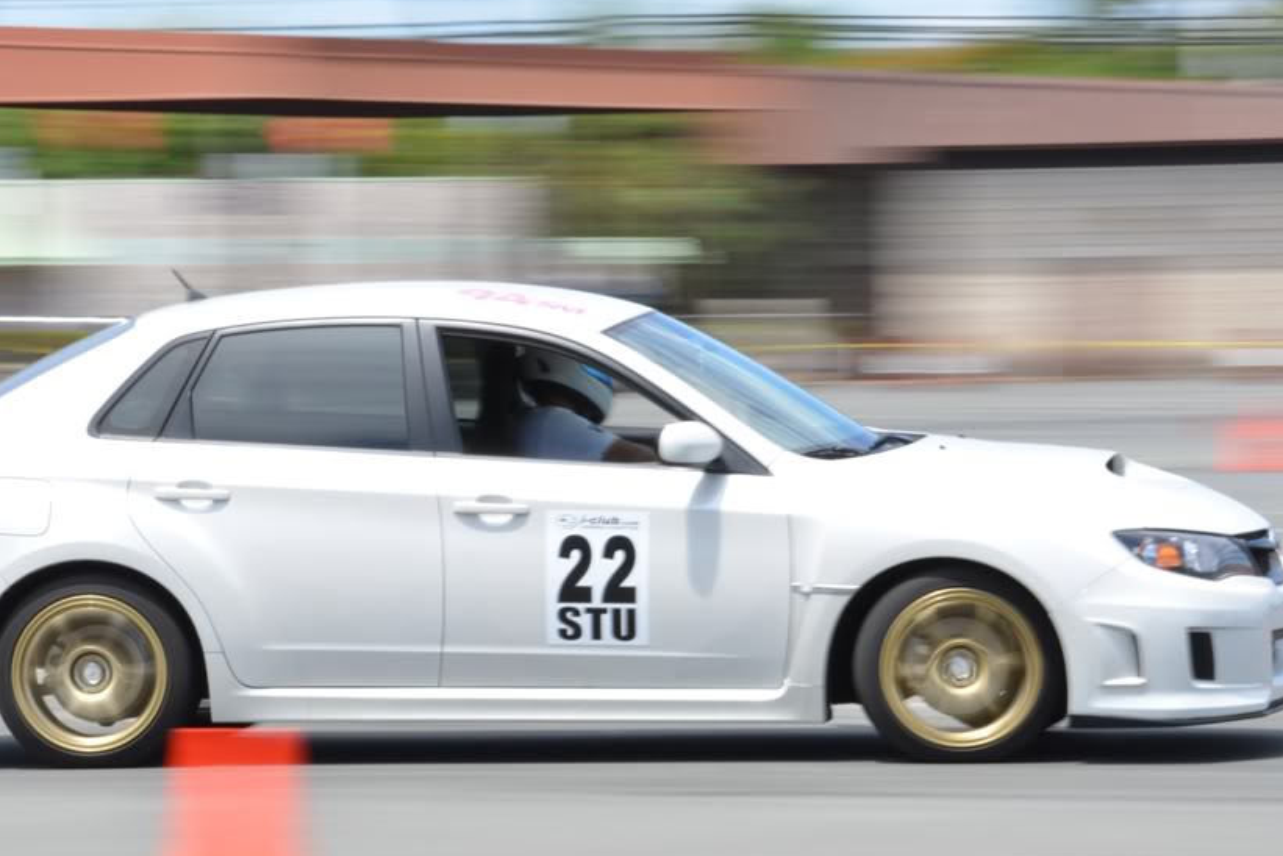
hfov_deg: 9.5
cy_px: 448
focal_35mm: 217
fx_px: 7736
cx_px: 563
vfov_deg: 6.3
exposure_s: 1/30
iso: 200
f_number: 25
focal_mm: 116
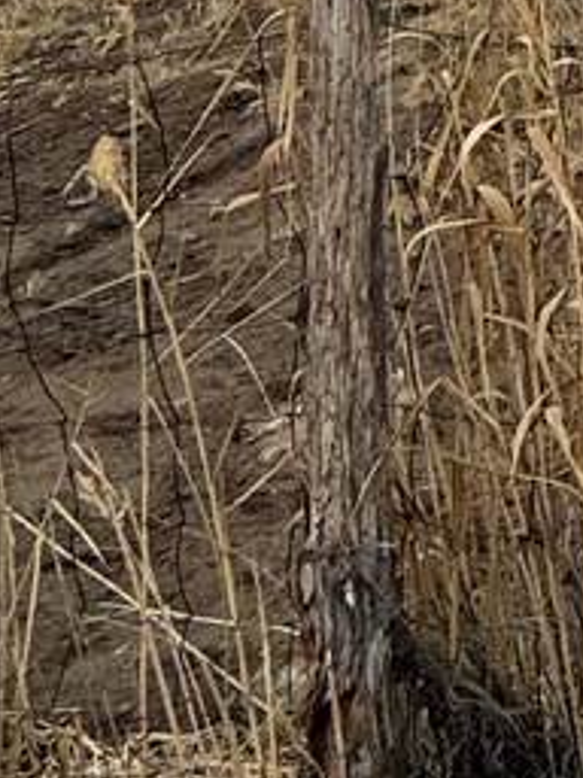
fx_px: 1886
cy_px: -647
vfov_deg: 18.1
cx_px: 1594
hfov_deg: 12.0
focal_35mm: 84
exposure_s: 1/1497
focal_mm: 2.22
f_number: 2.2
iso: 50
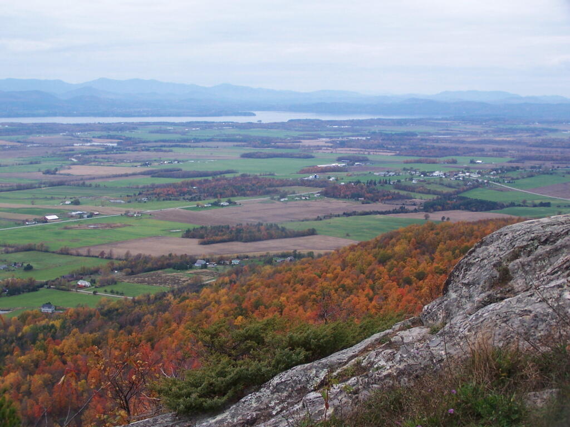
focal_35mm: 59
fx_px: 972
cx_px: 285
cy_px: 214
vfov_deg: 24.8
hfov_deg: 32.7
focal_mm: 9.8
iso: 80
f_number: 3.1
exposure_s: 1/500
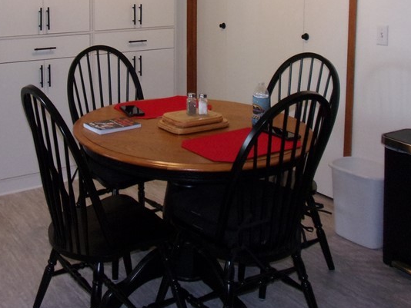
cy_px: 22
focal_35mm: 46
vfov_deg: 30.0
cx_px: 142
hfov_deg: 40.8
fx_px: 546
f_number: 3.3
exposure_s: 1/34
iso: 200
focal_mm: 4.3
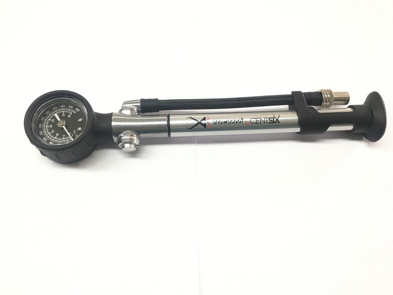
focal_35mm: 29
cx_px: 196
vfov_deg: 48.2
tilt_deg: -67.3
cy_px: 148
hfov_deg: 61.7
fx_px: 329
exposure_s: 1/33
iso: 50
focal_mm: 4.15
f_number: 2.2
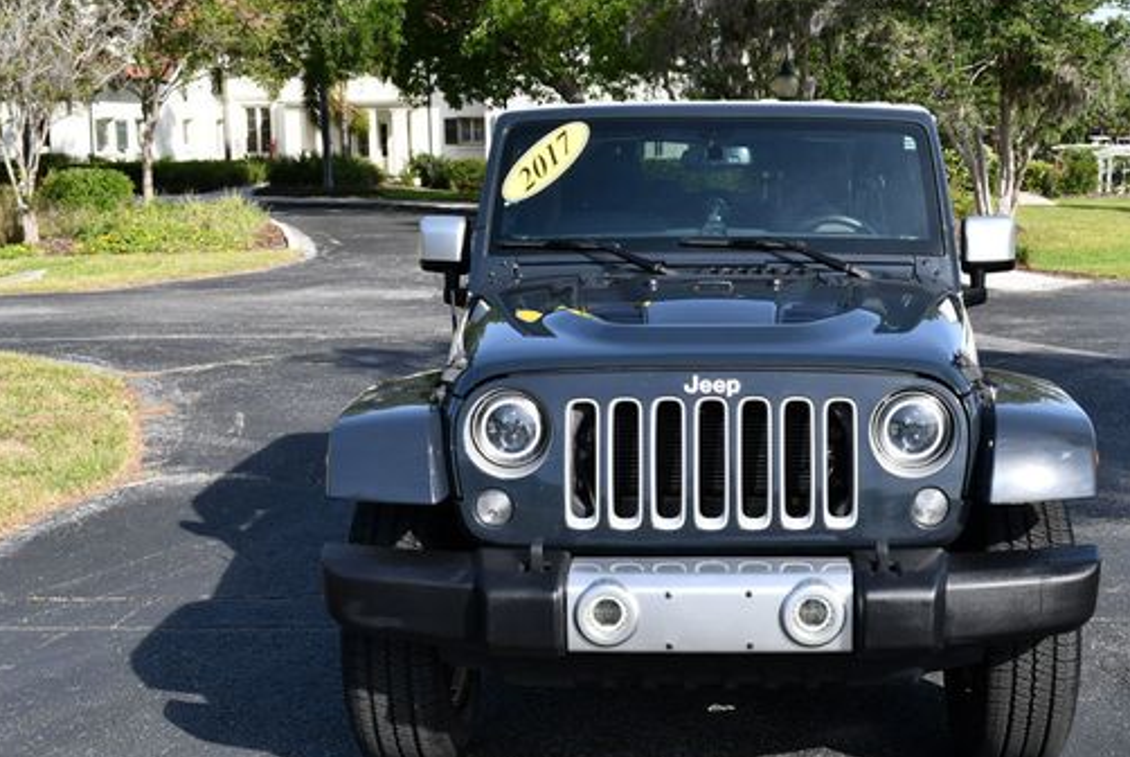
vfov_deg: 26.5
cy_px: 428
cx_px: 702
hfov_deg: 38.6
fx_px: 1603
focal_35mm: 51
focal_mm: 20
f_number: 8
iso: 140
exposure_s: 1/250
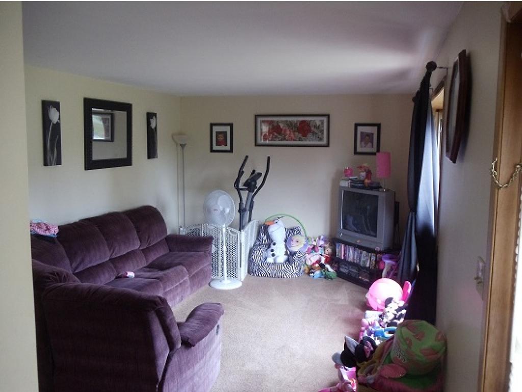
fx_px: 664
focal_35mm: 44
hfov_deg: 42.9
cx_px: 261
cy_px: 196
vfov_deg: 32.9
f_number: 3.5
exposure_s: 1/30
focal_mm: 6
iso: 200
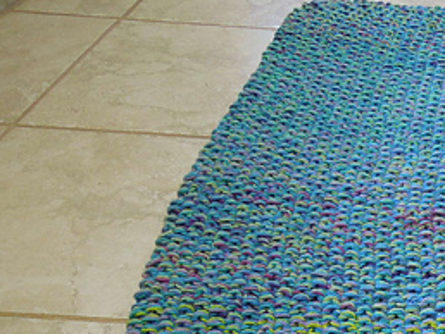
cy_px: 358
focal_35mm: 62
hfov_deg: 27.2
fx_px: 798
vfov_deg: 22.5
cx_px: 547
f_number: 3.3
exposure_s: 1/30
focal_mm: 4.5
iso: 160
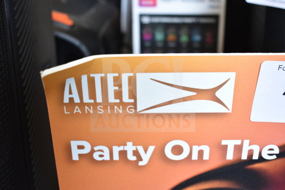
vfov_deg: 29.0
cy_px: 95
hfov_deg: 42.3
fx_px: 368
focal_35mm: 46
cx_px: 142
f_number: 4.2
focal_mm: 31
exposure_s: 1/50
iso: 800
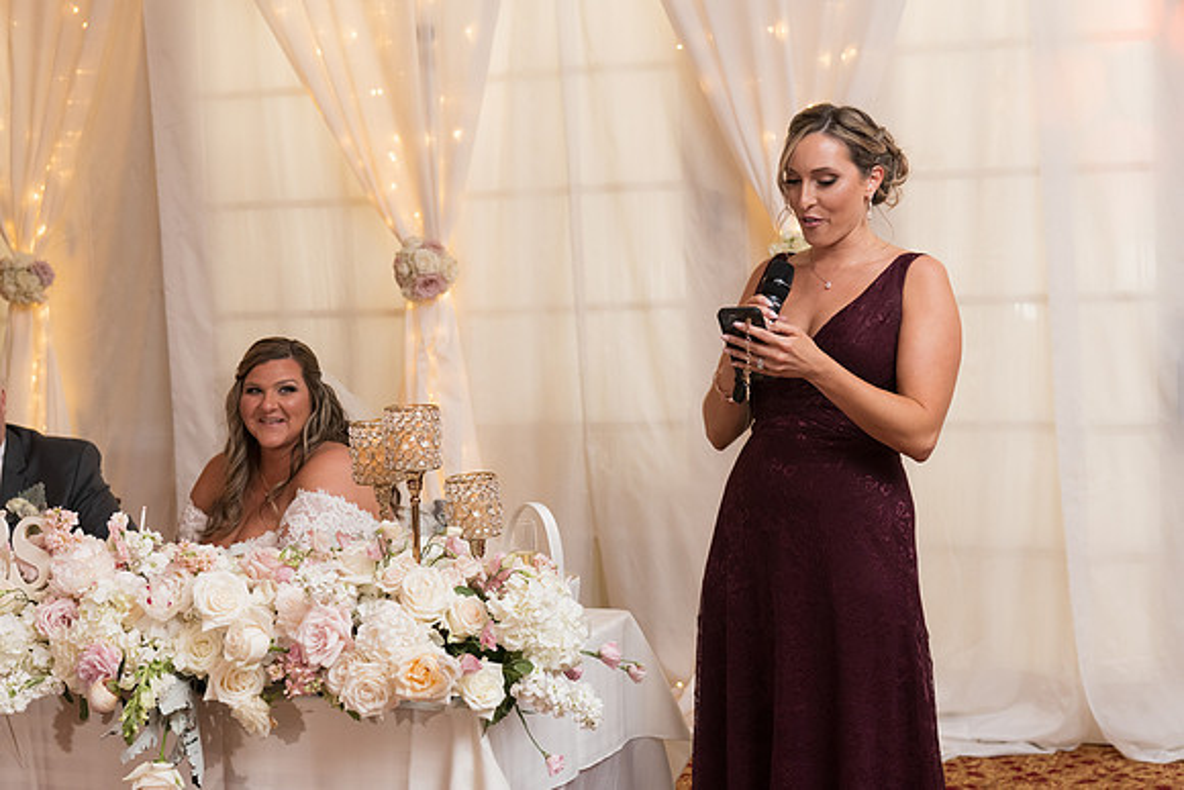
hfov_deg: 33.4
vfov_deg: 22.6
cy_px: 395
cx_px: 592
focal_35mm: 60
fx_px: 1974
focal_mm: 60
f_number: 5
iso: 1600
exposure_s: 1/125
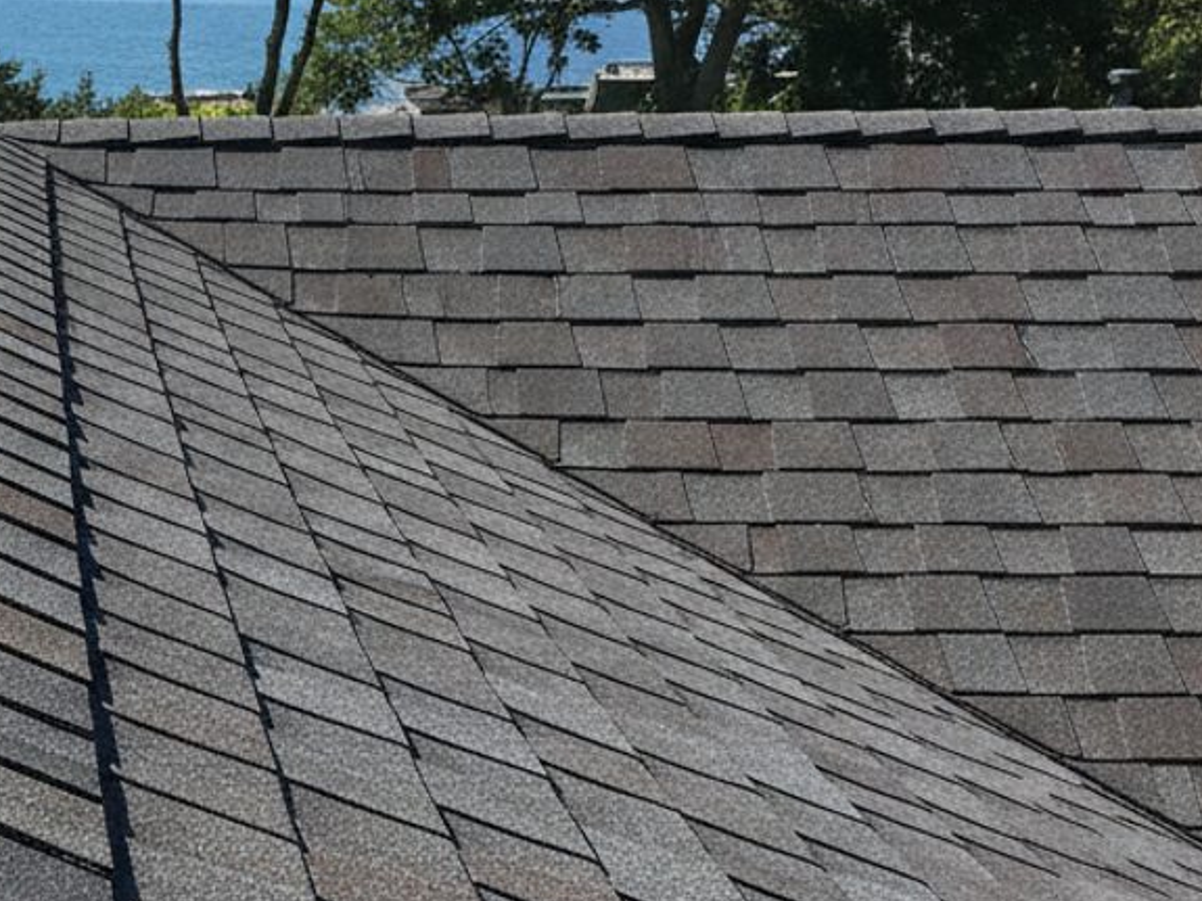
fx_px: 1666
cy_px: 617
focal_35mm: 48
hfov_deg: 36.0
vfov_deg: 30.0
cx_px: 21
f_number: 1.8
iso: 541
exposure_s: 1/706
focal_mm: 6.4
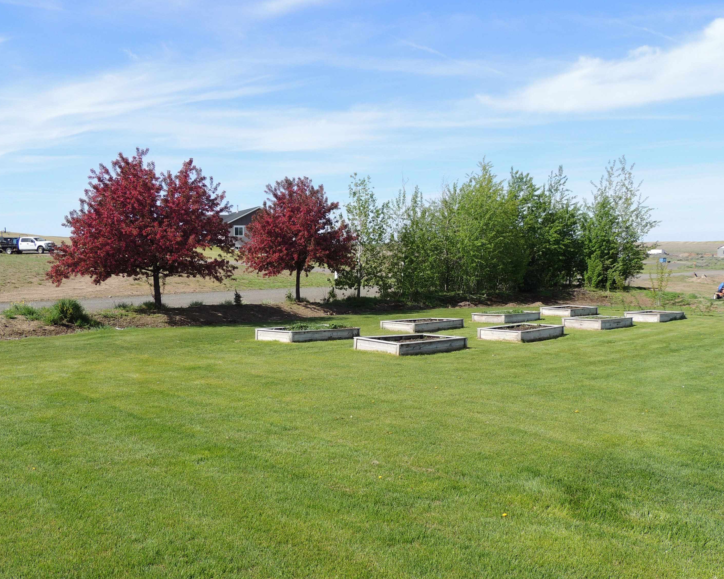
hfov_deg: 51.5
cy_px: 289
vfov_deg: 42.2
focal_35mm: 35
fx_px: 750
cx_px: 361
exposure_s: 1/1000
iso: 100
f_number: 3.2
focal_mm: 5.8
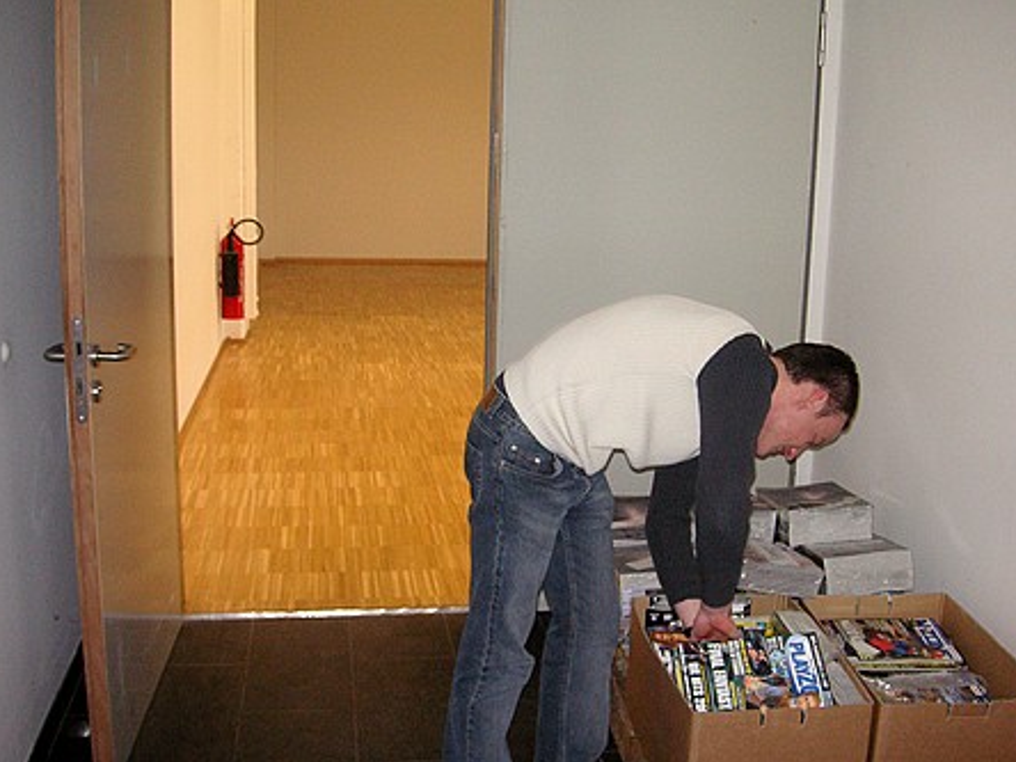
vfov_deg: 36.0
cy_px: 371
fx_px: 1174
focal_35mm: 40
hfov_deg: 46.8
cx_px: 503
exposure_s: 1/45
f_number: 2.8
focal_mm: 6.1
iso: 160
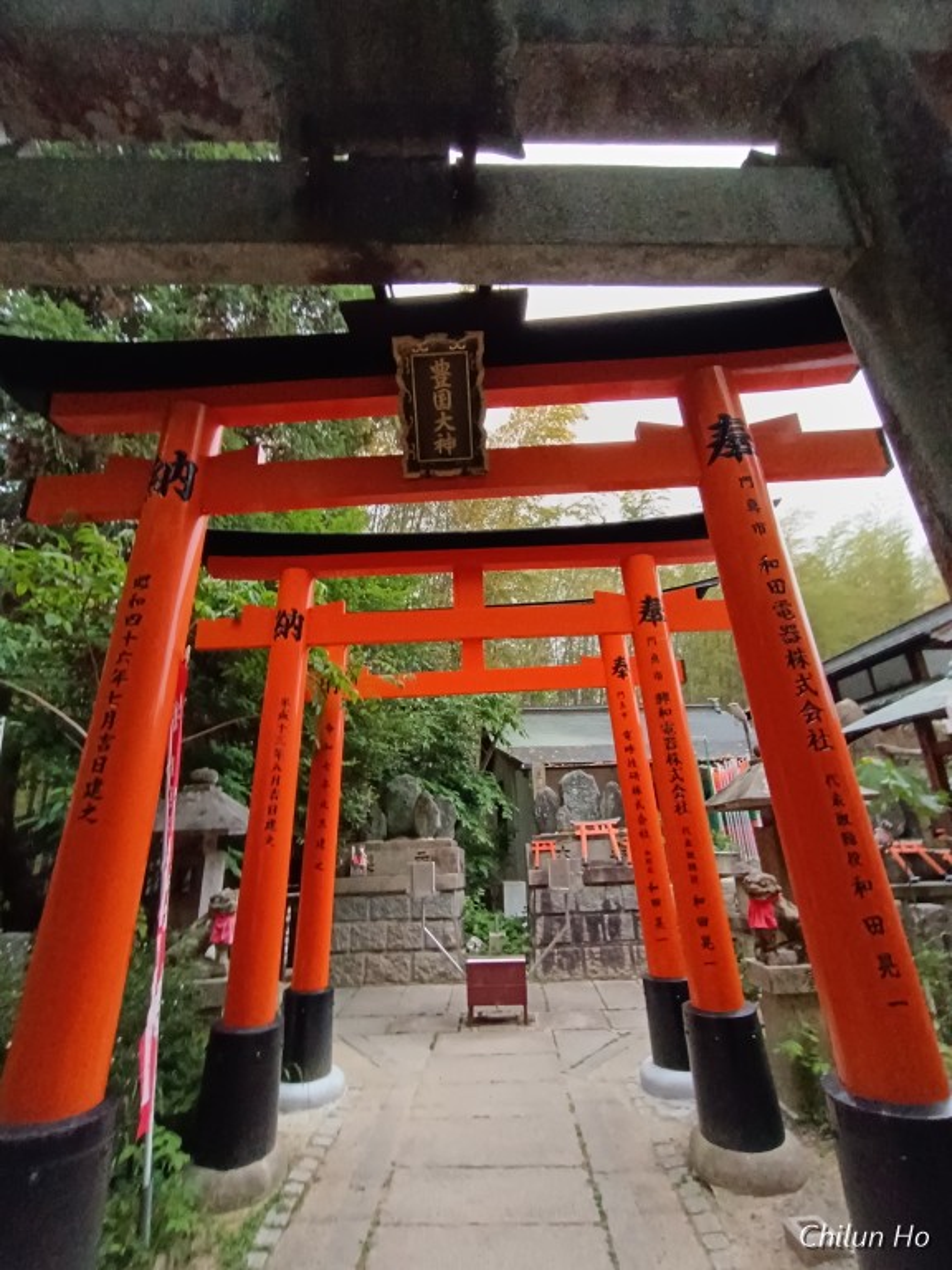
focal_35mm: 16
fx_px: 587
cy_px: 635
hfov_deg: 78.1
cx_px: 476
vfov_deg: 94.5
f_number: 2.2
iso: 387
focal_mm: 1.66
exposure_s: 1/50
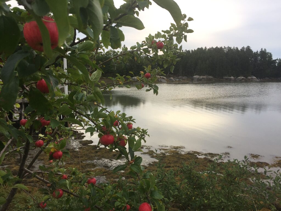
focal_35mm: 29
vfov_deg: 48.2
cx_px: 140
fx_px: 235
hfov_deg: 61.7
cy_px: 106
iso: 32
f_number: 2.2
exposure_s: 1/247
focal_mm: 4.15
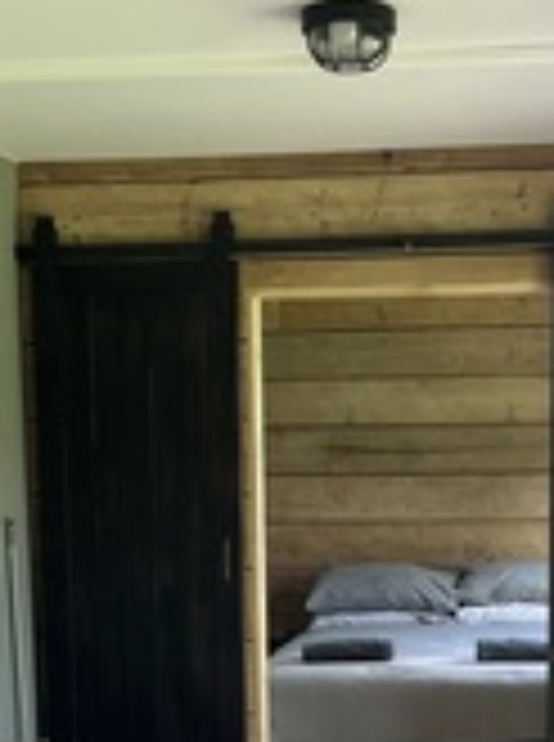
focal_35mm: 79
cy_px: 738
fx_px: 1692
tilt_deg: -7.8
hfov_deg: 18.6
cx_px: 331
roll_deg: +1.1
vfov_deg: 23.7
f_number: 1.6
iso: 100
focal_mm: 5.1
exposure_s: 1/122
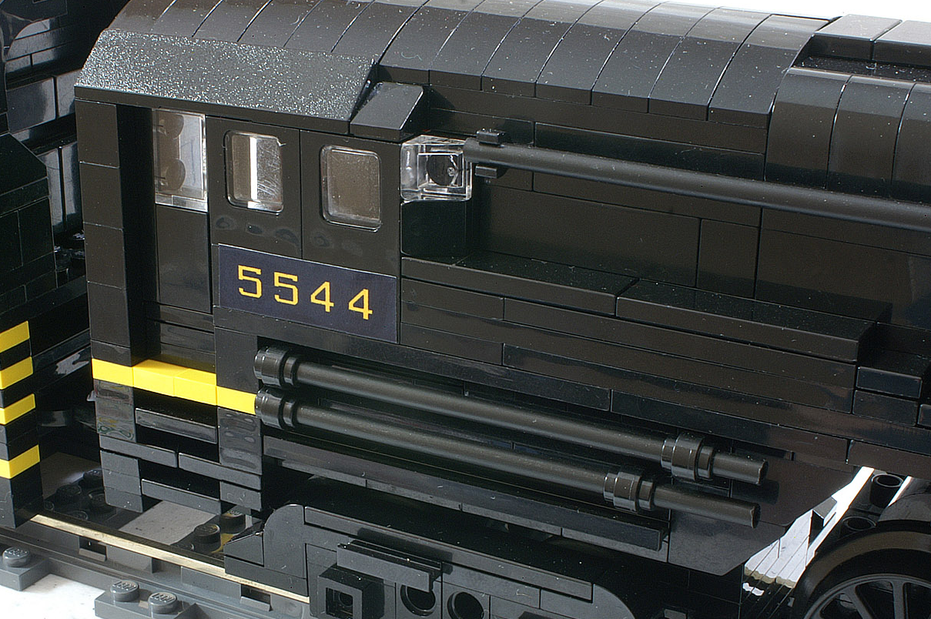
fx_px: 1731
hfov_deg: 30.1
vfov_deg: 20.3
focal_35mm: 67
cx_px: 397
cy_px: 347
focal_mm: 30
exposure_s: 30
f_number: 32
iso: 100
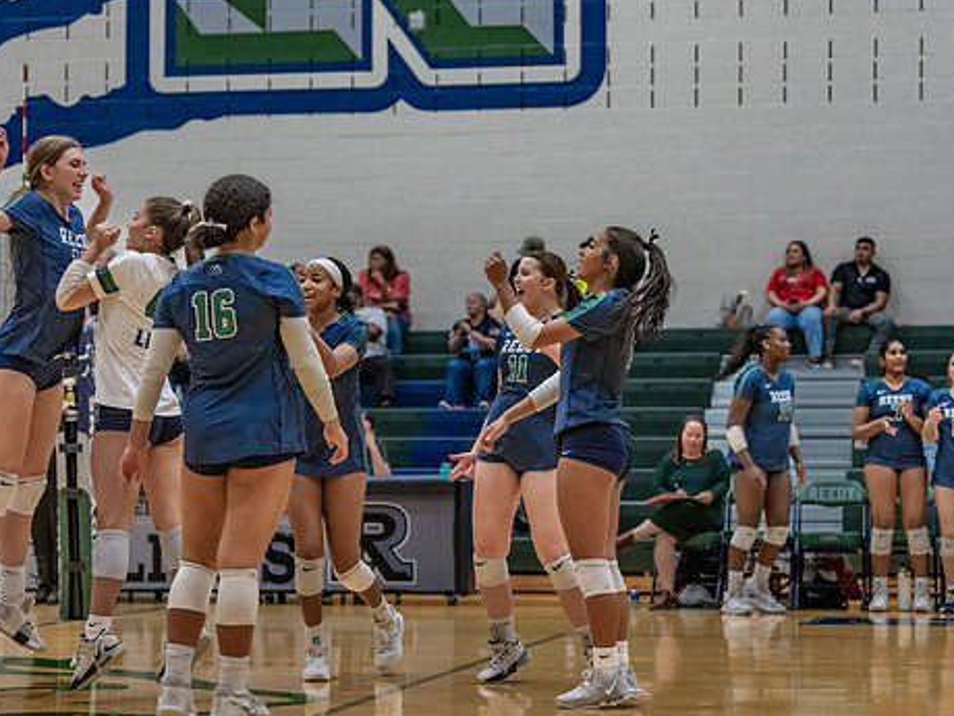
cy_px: 405
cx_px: 492
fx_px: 2508
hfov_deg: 21.5
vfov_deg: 16.2
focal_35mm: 91
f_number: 2.8
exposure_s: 1/1000
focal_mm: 70
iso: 2500
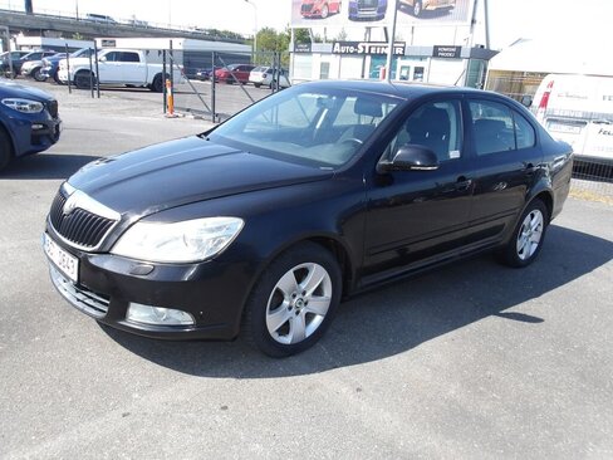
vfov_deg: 51.4
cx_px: 306
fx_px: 478
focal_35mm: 27
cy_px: 230
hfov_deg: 65.3
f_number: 3
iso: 100
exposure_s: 1/531
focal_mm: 4.9
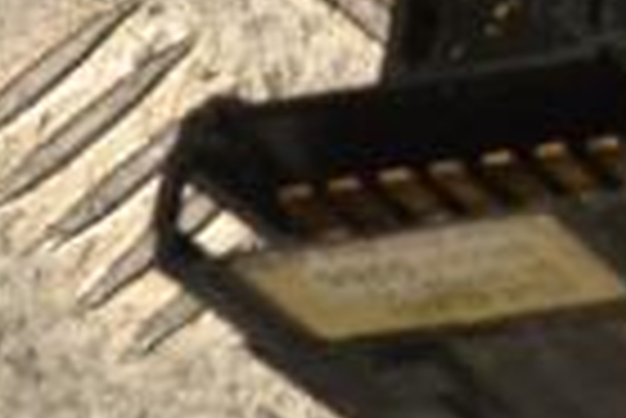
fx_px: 4282
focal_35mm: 246
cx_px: 1320
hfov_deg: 7.9
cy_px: -36
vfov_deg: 5.6
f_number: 10
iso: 3200
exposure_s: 1/400
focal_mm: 38
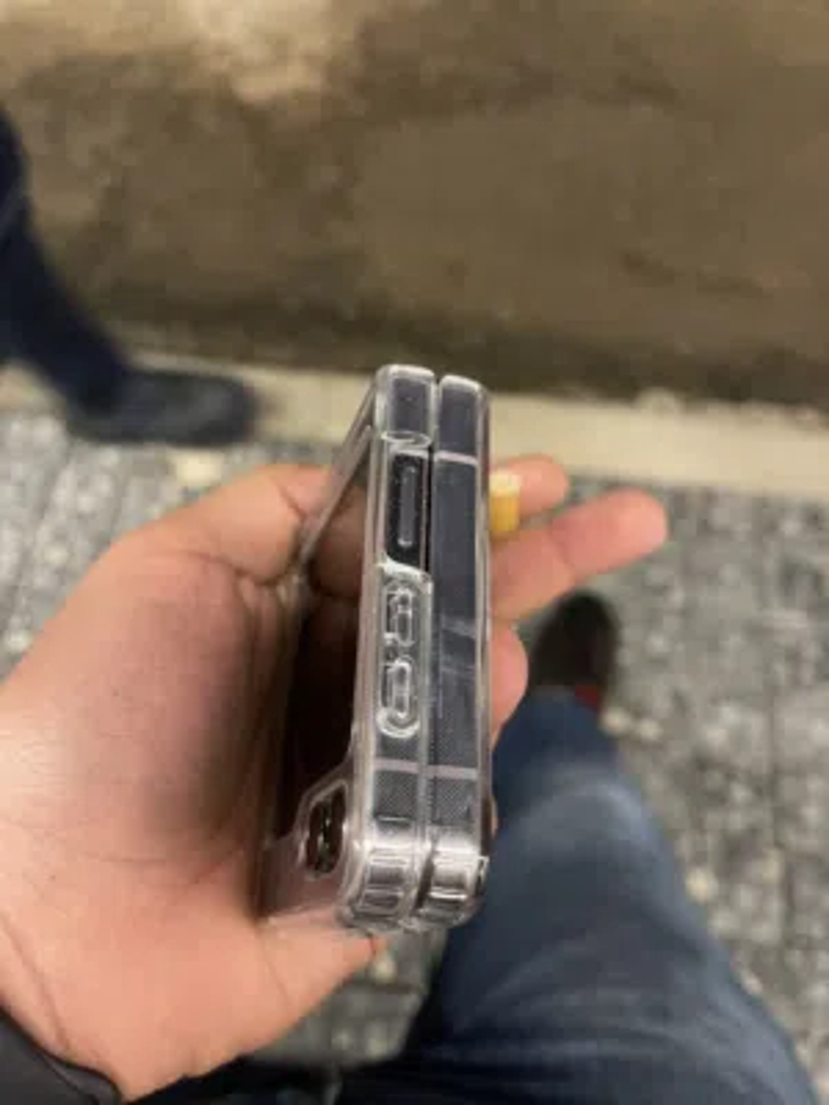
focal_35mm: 25
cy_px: 552
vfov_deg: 69.4
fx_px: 798
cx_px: 414
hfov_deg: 54.9
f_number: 1.6
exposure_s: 1/35
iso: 640
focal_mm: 5.1
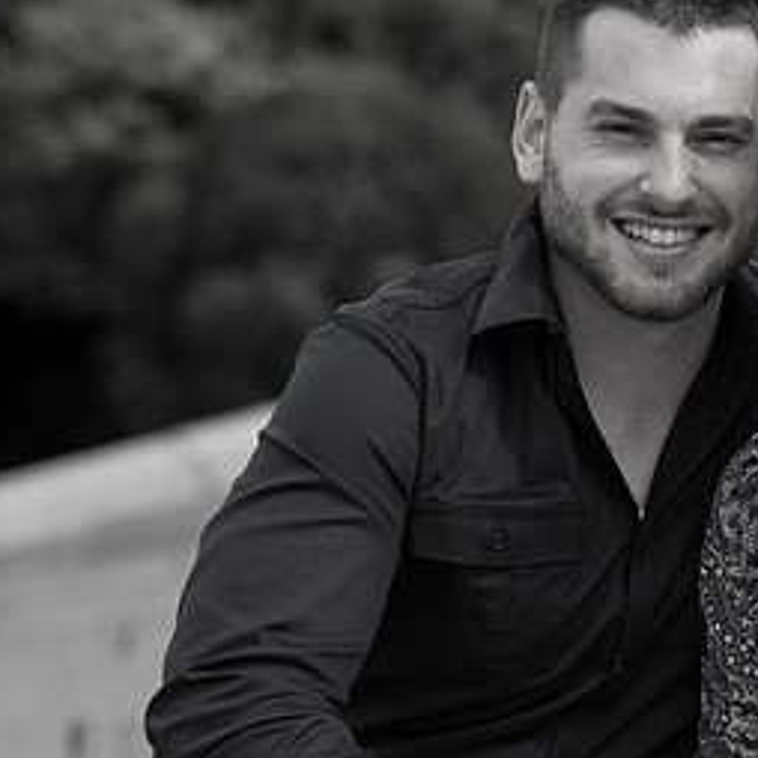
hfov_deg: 7.5
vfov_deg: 7.5
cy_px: 348
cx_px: 756
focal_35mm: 232
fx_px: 5748
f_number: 5.6
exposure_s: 1/500
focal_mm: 112
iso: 160
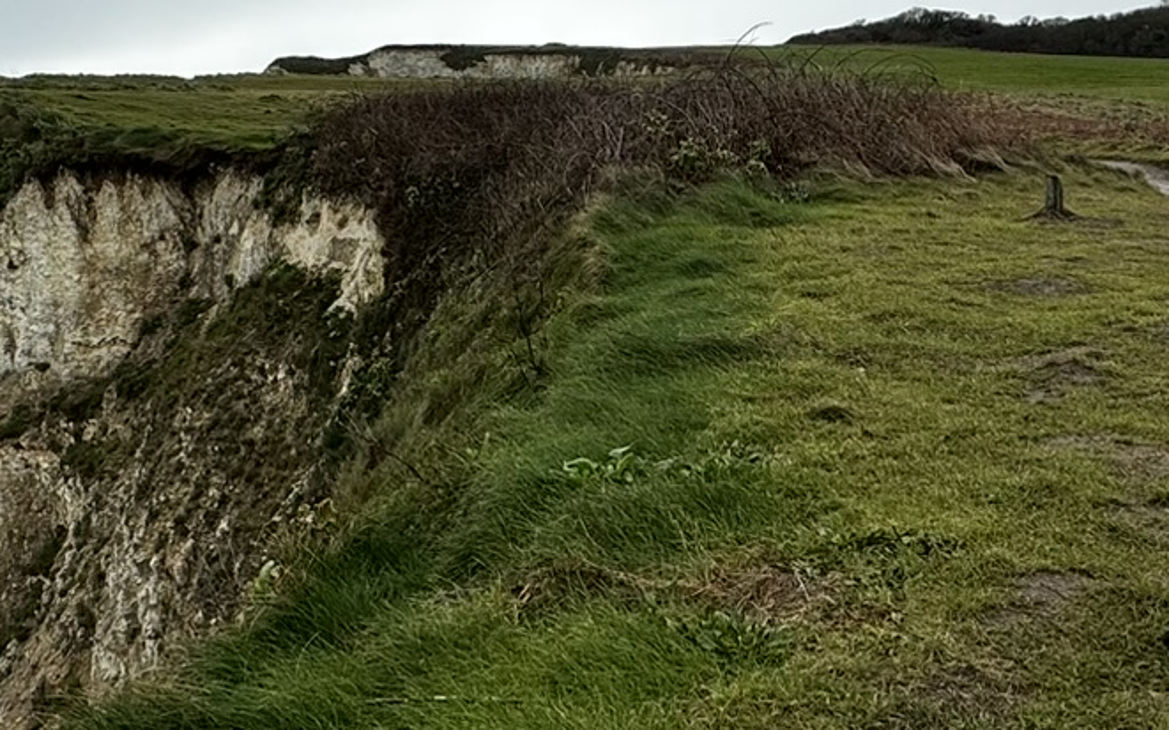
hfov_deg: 43.1
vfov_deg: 28.0
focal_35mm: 46
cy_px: 323
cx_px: 750
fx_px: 1465
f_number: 2.2
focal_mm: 2.22
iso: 40
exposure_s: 1/879
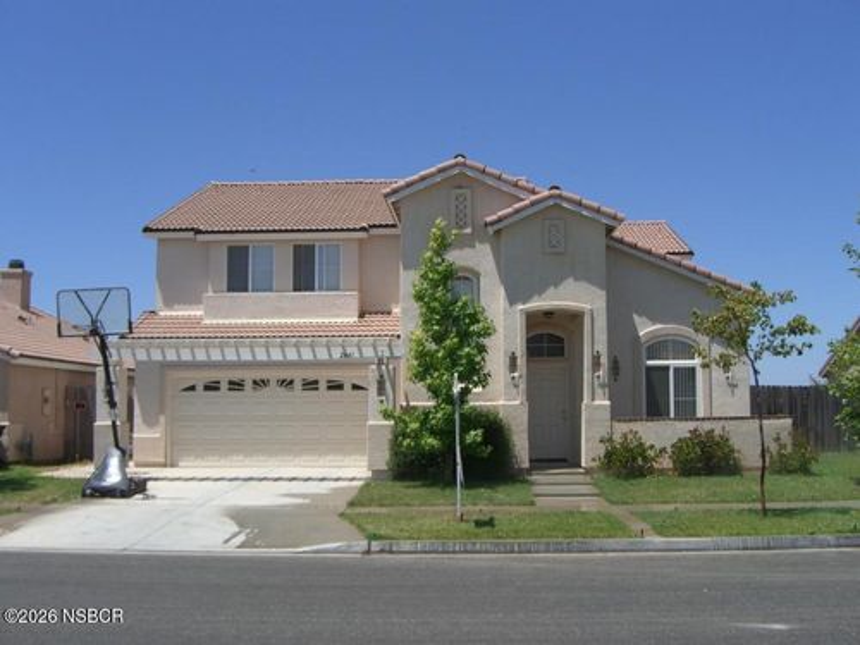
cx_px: 430
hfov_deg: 49.0
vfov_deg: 37.7
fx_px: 944
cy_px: 322
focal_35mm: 38
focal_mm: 7.9
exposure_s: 1/200
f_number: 8
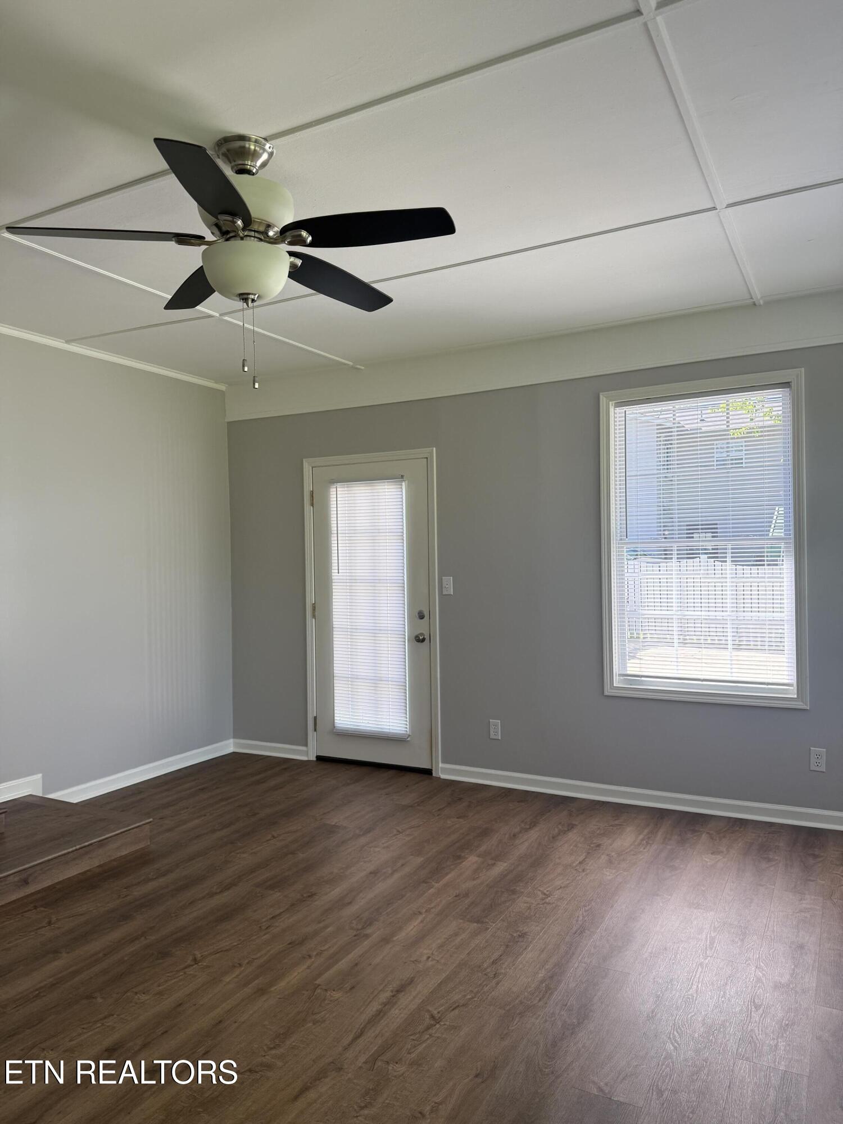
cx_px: 422
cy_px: 562
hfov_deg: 56.8
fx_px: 779
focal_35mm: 24
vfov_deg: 71.6
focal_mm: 6.76
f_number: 1.78
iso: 100
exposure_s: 1/238
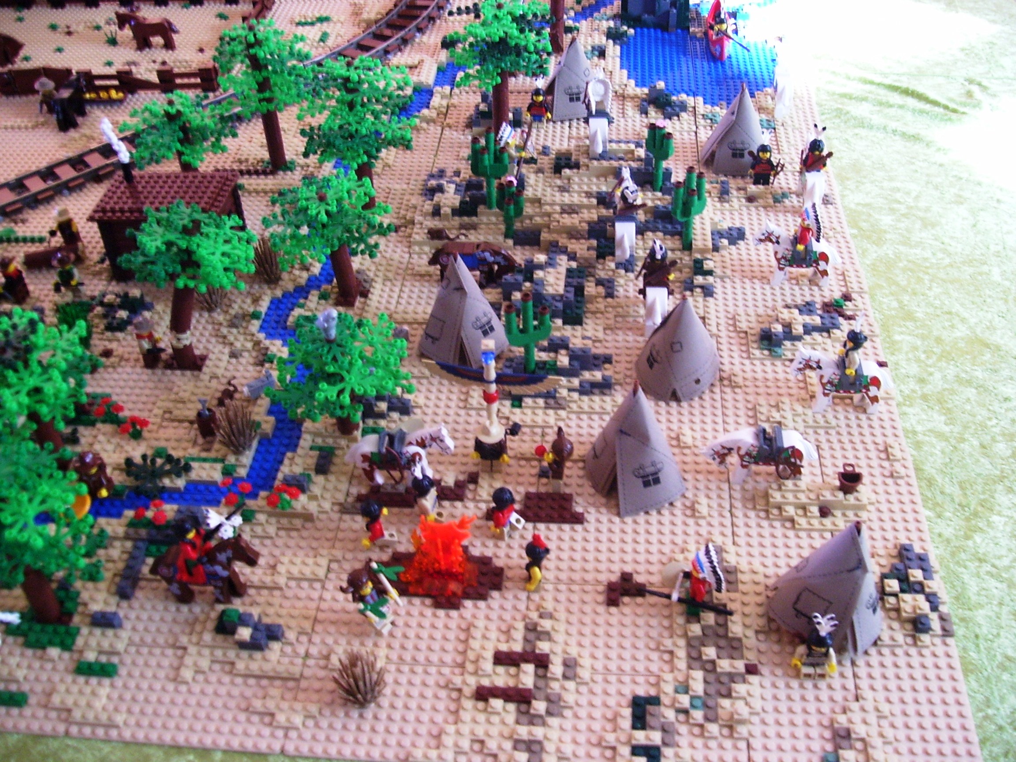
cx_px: 508
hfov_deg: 51.4
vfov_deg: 39.7
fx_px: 1057
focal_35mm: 36
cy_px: 381
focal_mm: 6
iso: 160
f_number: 2.7
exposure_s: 1/8
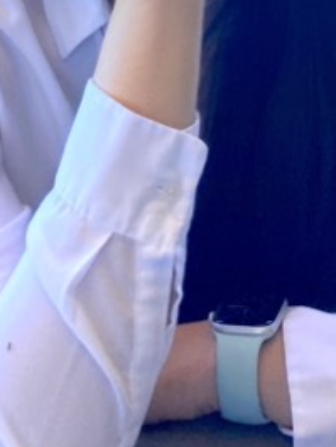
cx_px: 277
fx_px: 1267
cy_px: -280
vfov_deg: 17.4
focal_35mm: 98
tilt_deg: -1.3
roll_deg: -1.8
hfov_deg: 15.0
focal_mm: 4.25
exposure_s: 1/568
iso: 32
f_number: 1.8
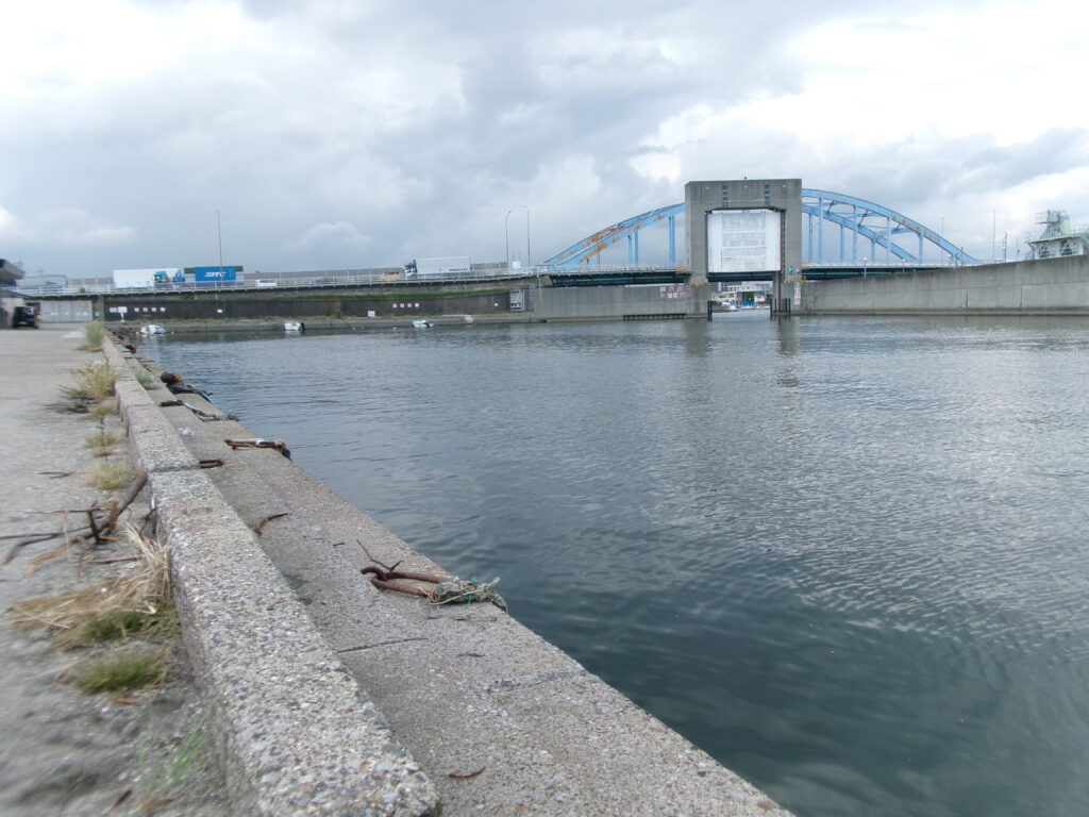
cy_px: 408
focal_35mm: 28
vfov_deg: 49.7
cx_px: 544
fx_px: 881
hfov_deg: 63.4
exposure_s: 1/90
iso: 100
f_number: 10.8
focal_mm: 5.1
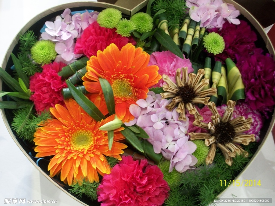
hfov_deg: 42.9
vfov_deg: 32.9
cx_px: 138
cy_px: 103
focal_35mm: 44
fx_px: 350
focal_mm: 7.8
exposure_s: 1/8
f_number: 3.5
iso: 160
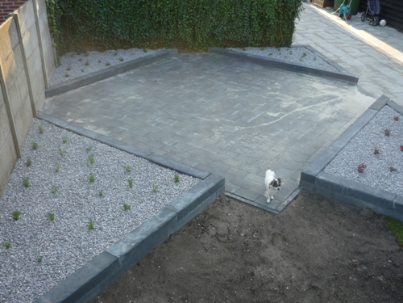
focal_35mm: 36
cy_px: 152
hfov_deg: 51.4
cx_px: 202
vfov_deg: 39.7
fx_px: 419
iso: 100
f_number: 2.9
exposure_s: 1/160
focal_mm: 6
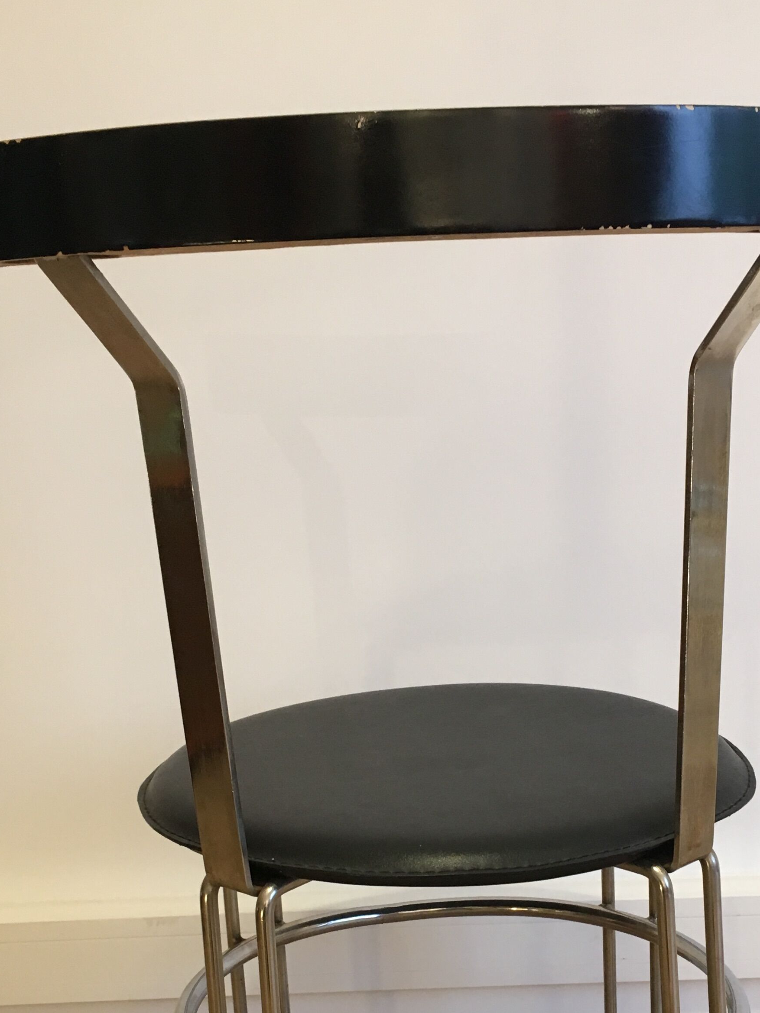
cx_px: 472
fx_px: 1464
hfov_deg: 29.0
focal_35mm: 50
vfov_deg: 37.2
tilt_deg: -16.8
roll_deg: +1.5
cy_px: 768
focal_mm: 4.15
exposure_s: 1/33
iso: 125
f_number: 2.2
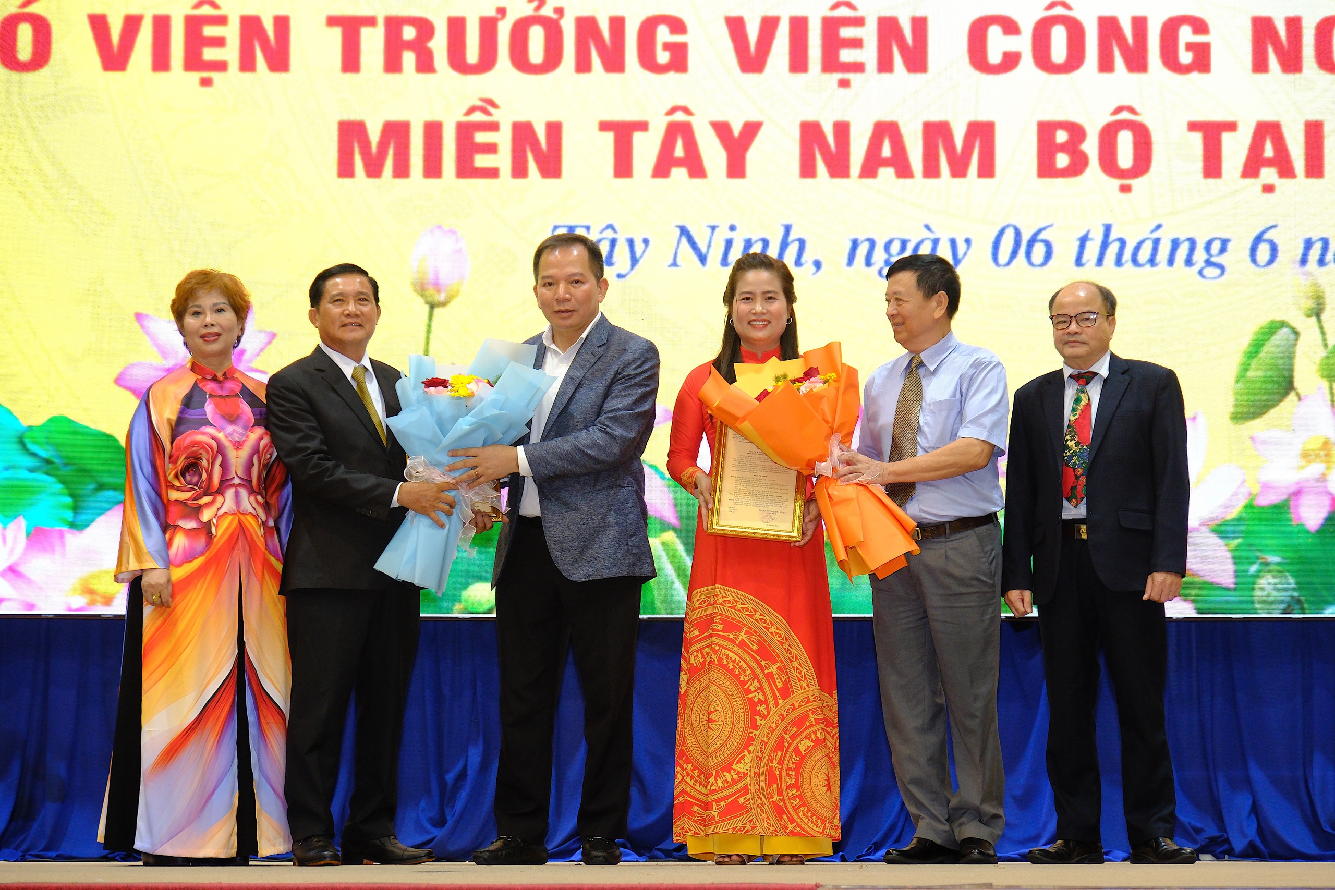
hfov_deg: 18.9
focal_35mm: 108
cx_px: 668
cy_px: 445
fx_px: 4005
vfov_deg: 12.7
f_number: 4
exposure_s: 1/100
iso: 1250
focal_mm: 72.1
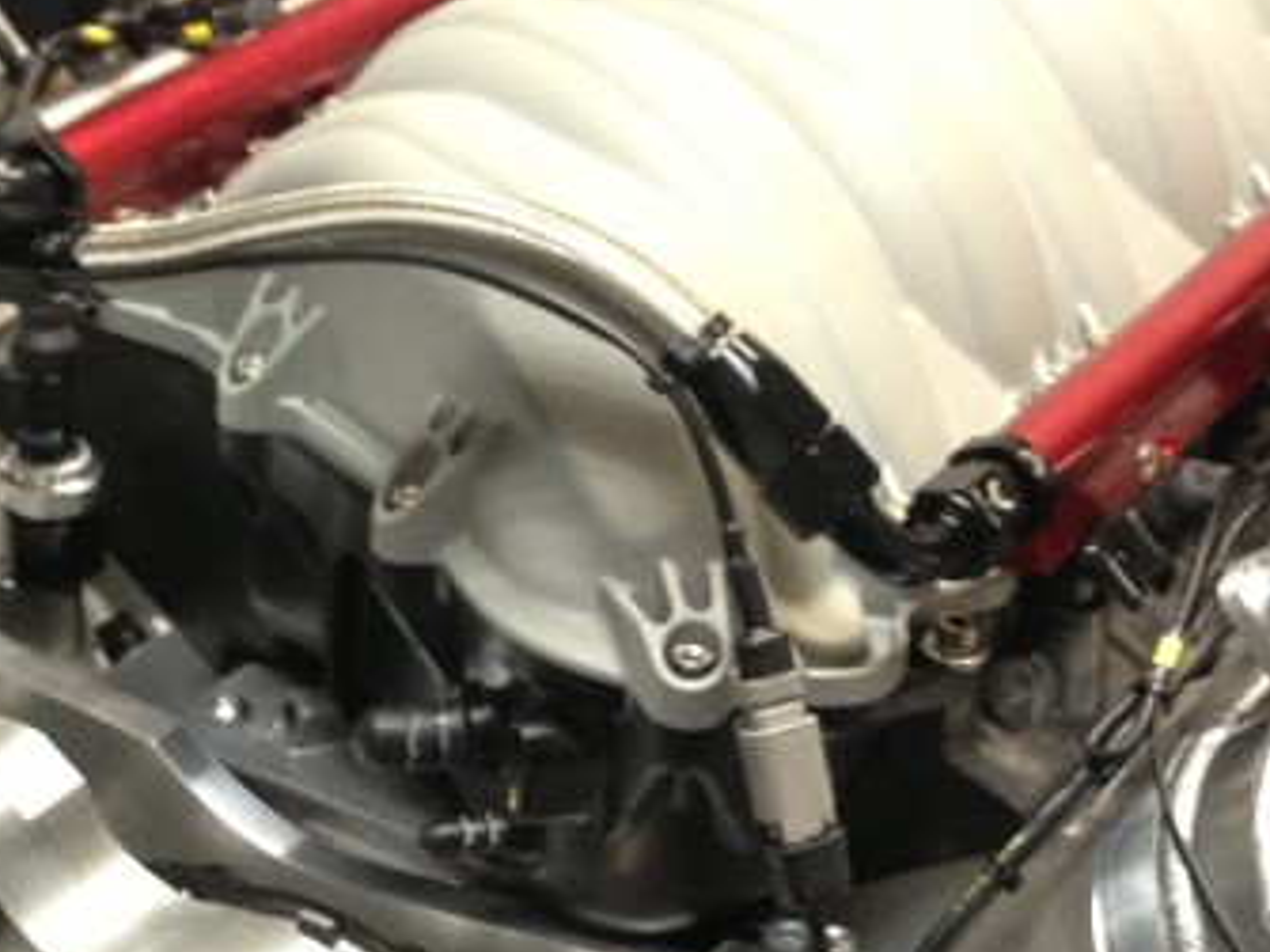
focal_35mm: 101
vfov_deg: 14.4
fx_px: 3704
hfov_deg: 19.4
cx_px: 425
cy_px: 910
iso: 160
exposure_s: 1/20
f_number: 2.4
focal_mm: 4.13
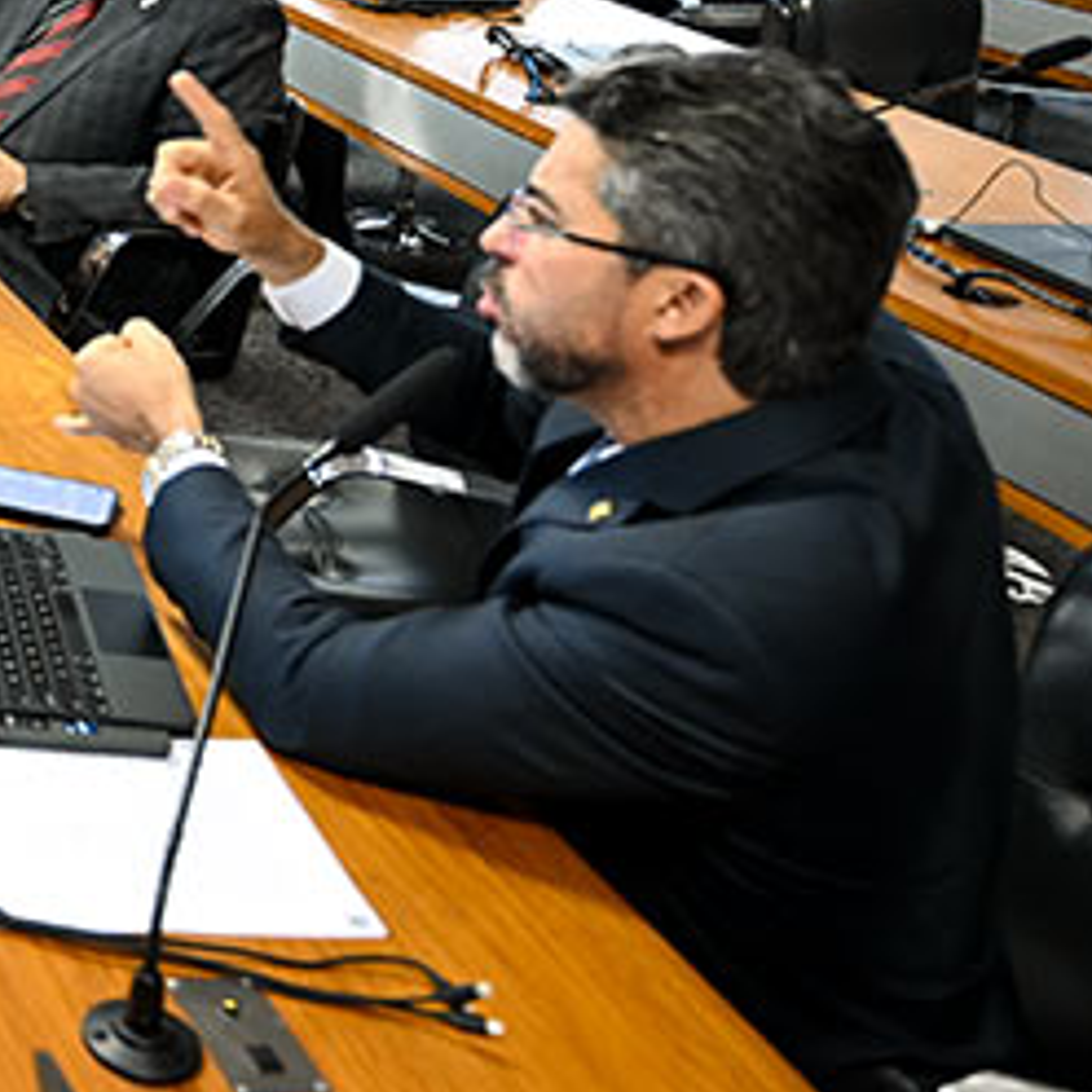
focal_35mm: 56
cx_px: -652
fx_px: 1999
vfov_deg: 29.3
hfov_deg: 23.0
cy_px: 106
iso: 1250
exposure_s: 1/100
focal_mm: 19
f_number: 2.8
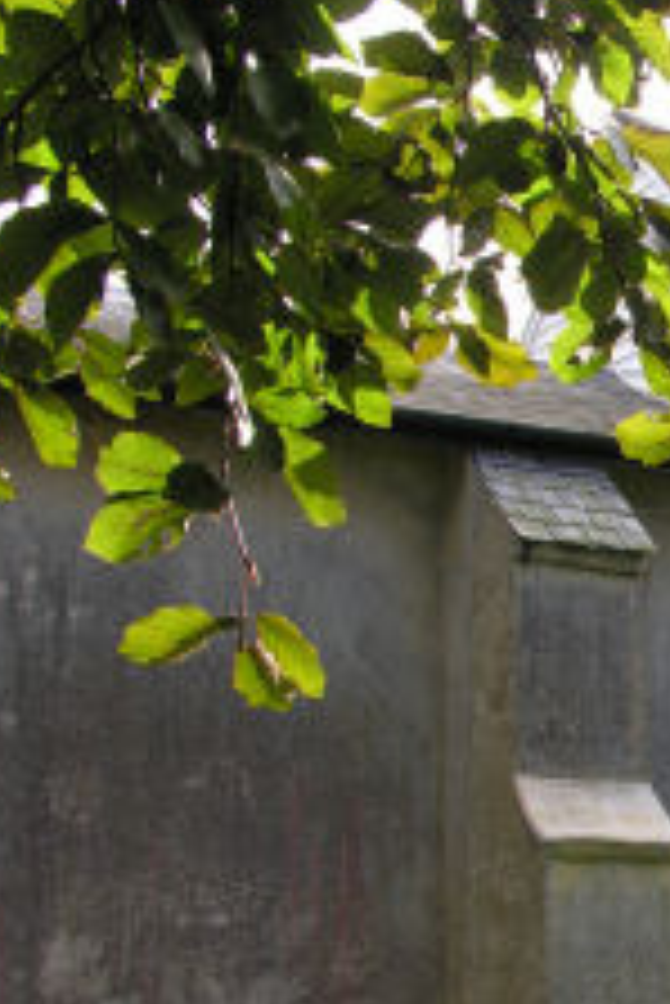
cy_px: 745
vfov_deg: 26.6
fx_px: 2090
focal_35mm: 75
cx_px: 967
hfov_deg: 16.7
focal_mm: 8.9
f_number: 4
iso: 50
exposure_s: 1/64.7
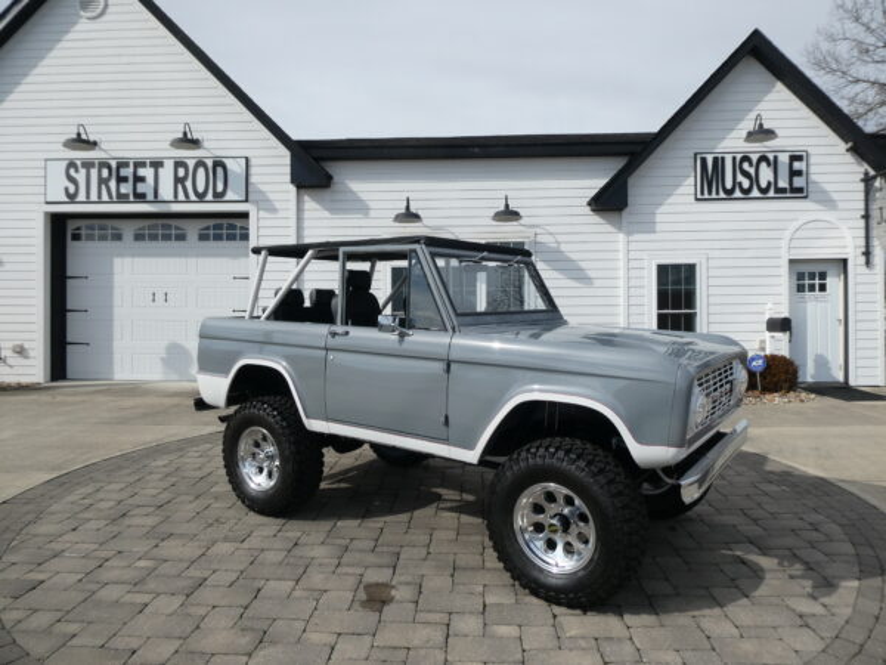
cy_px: 332
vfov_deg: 56.8
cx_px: 443
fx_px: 614
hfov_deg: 71.6
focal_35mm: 24
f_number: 3.5
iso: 80
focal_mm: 4.3
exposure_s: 1/1000
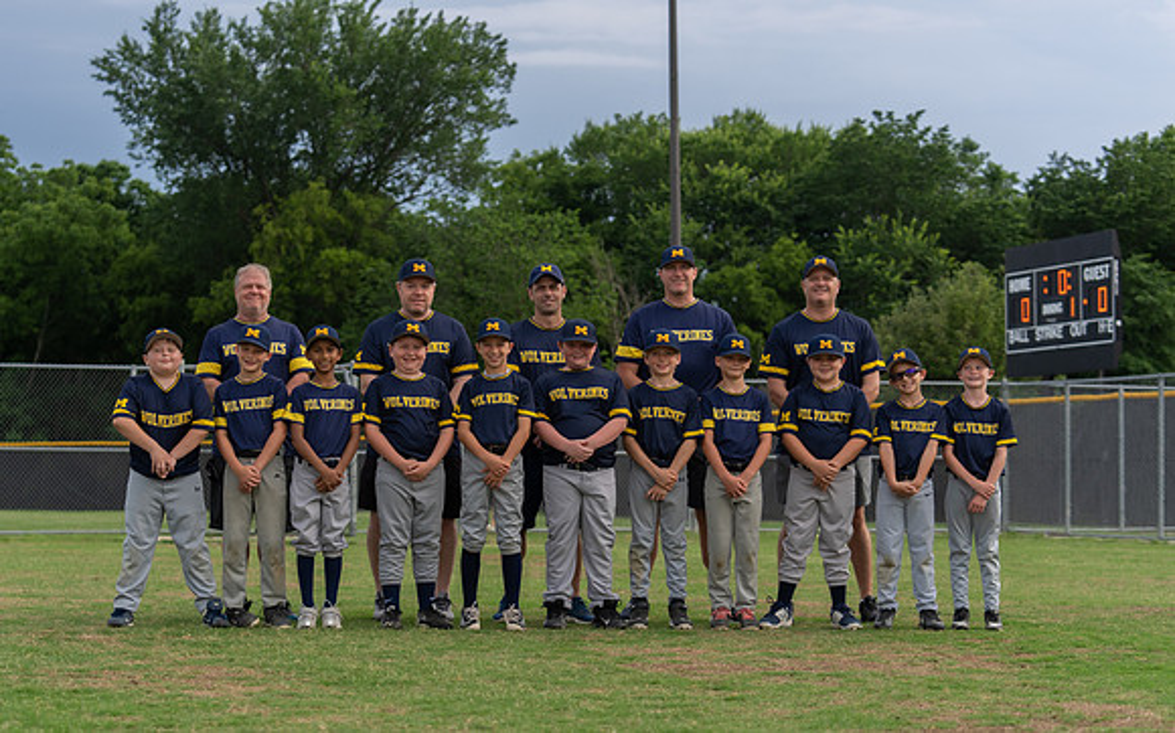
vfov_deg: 16.9
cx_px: 539
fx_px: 2473
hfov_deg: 26.7
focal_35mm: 77
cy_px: 424
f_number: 3.5
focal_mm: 70
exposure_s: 1/320
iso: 200
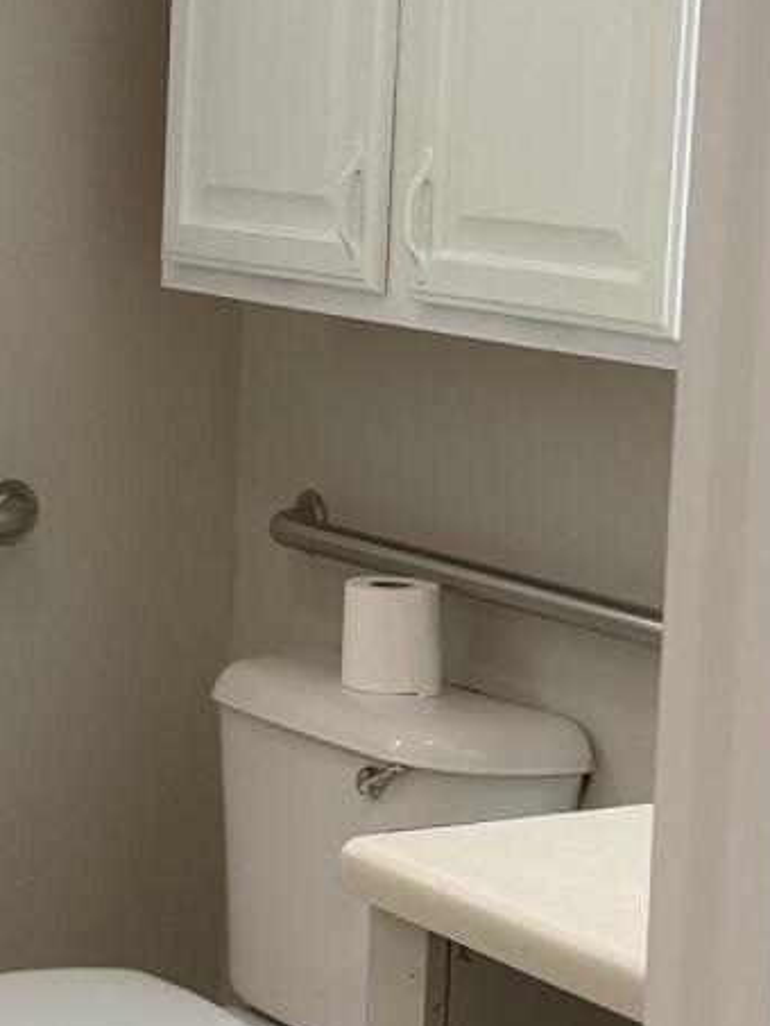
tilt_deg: -8.0
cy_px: 478
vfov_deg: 18.5
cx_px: 138
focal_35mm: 106
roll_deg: -2.8
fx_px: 3142
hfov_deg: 13.9
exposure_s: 1/120
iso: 200
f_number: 1.78
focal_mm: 6.76
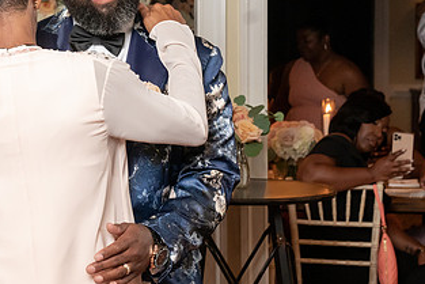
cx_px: 77
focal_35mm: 108
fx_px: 1276
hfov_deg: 18.7
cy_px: 79
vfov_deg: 12.7
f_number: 5.6
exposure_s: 1/200
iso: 4000
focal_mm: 53
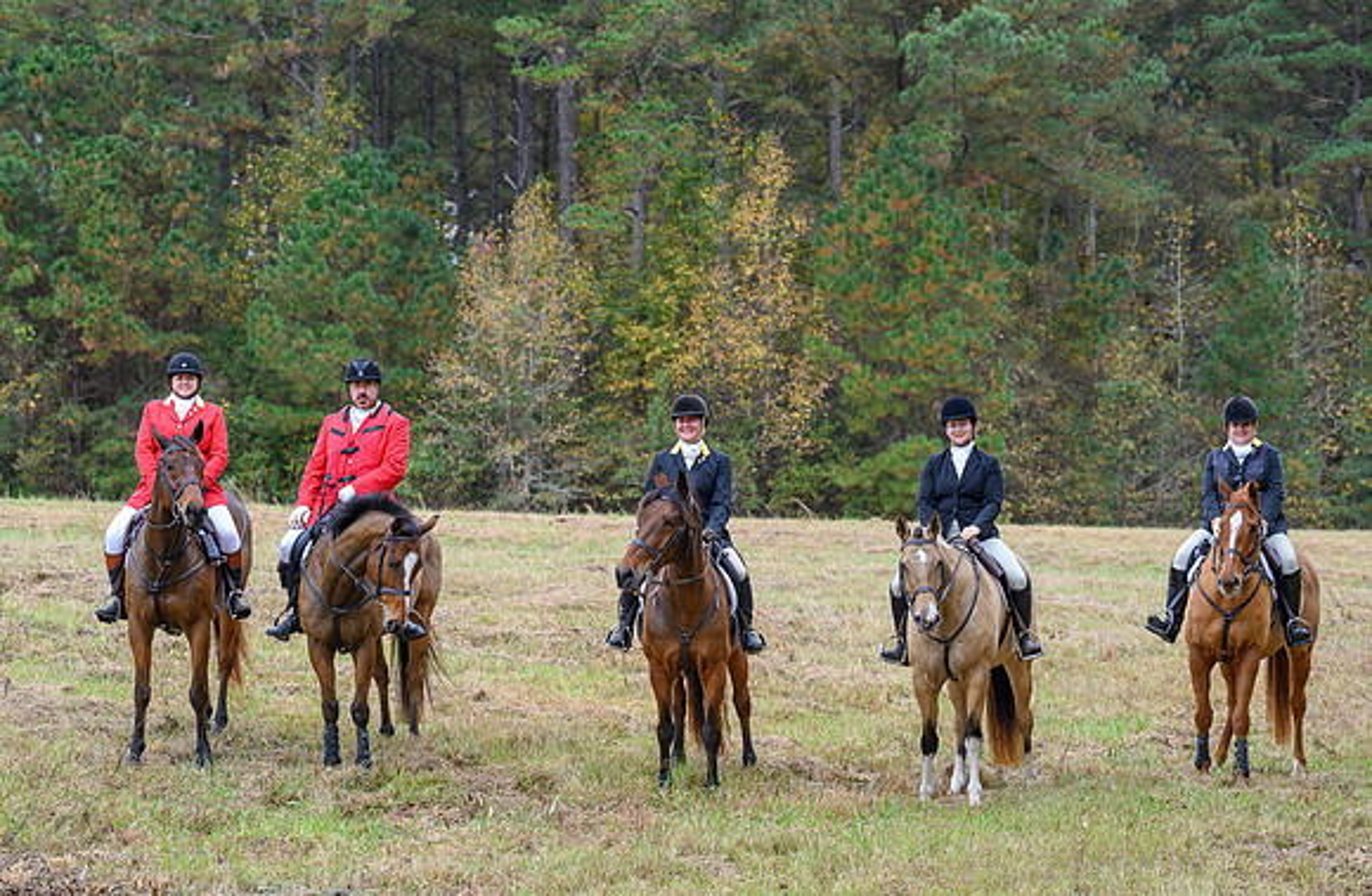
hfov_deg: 21.9
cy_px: 501
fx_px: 3546
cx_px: 621
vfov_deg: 14.4
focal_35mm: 94
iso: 250
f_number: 4
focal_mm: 85
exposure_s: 1/160
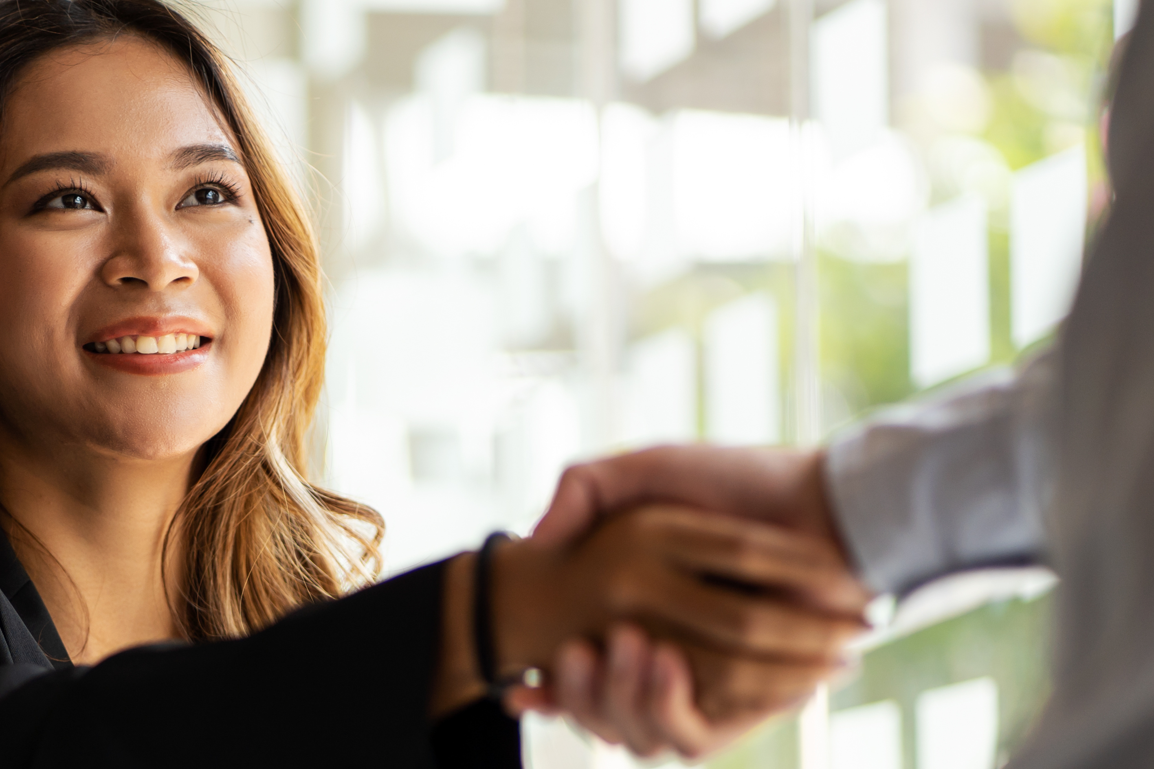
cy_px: 724
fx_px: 5770
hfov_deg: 11.4
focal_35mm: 180
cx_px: 220
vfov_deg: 7.6
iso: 200
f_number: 2
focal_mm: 85
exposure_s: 1/400
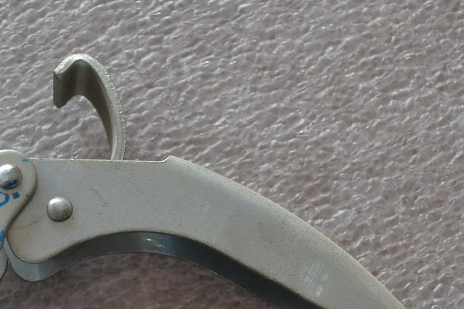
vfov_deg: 15.2
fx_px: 1147
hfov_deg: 22.8
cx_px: 177
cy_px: 265
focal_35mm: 89
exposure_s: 1/60
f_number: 4.8
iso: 1400
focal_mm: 32
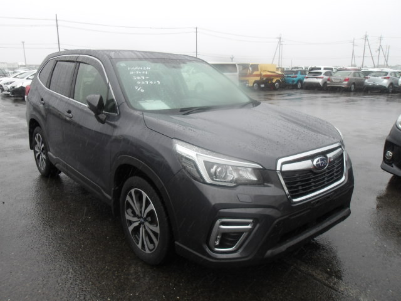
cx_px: 200
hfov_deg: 65.3
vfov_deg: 51.4
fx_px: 313
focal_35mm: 27
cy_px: 150
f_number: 3
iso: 100
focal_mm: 4.9
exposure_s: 1/271
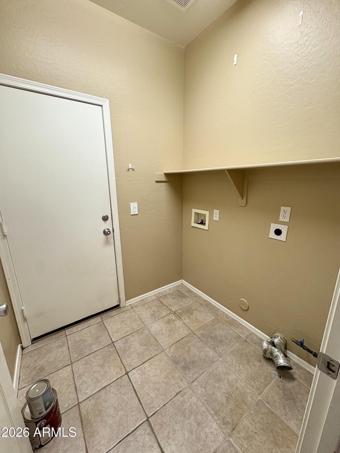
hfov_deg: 85.7
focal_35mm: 14
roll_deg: -0.1
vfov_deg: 102.1
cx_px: 170
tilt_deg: -13.3
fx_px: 183
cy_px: 226
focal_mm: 2.22
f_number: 2.2
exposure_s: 1/60
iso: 160
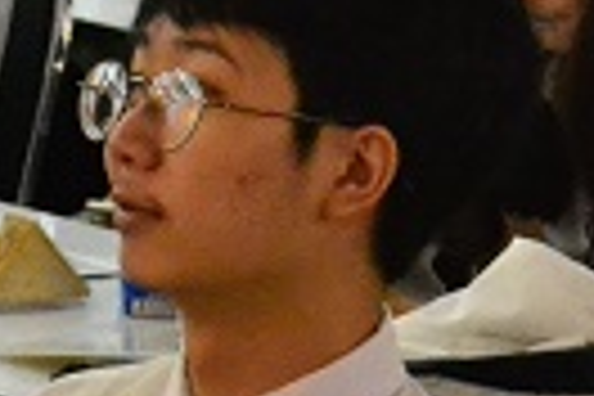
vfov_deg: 4.7
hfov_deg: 6.7
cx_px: -873
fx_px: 4785
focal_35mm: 290
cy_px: 106
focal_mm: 32
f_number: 4.8
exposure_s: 1/60
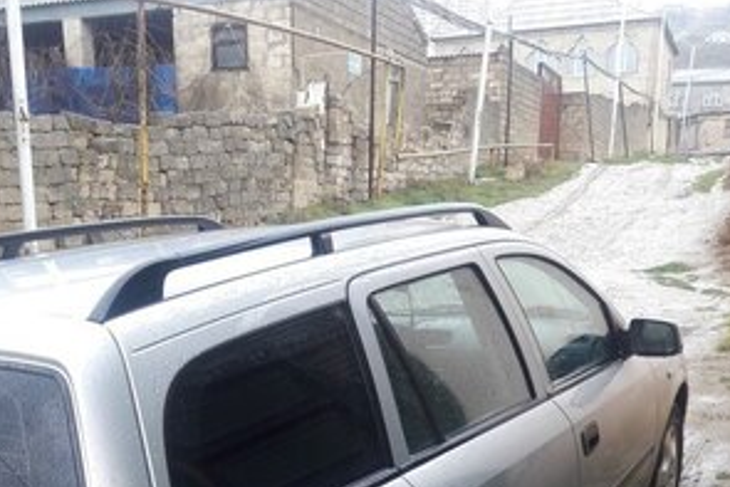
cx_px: 292
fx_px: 994
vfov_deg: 24.6
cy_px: 601
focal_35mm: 49
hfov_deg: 40.1
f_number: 1.9
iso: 40
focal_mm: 3.7
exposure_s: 1/123
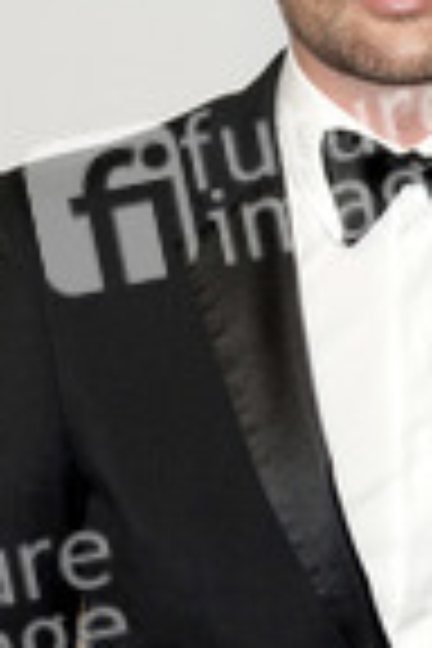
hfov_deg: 8.9
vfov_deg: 13.4
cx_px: 389
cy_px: 414
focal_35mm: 153
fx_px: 2754
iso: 500
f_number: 4
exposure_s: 1/400
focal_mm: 55
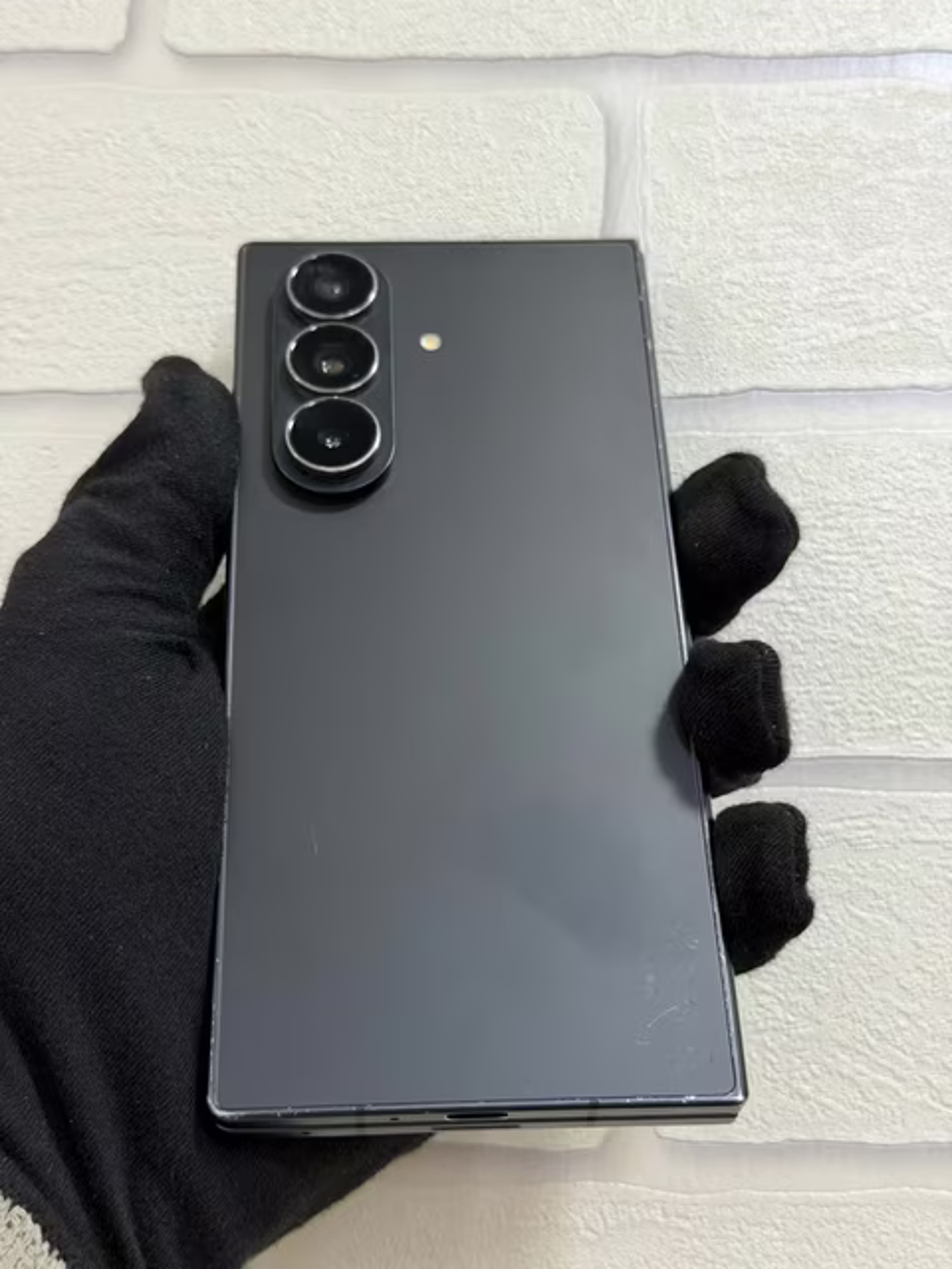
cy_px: 634
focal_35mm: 48
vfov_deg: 39.7
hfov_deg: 30.3
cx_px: 476
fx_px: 1760
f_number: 1.78
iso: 64
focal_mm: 6.76
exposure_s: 1/50
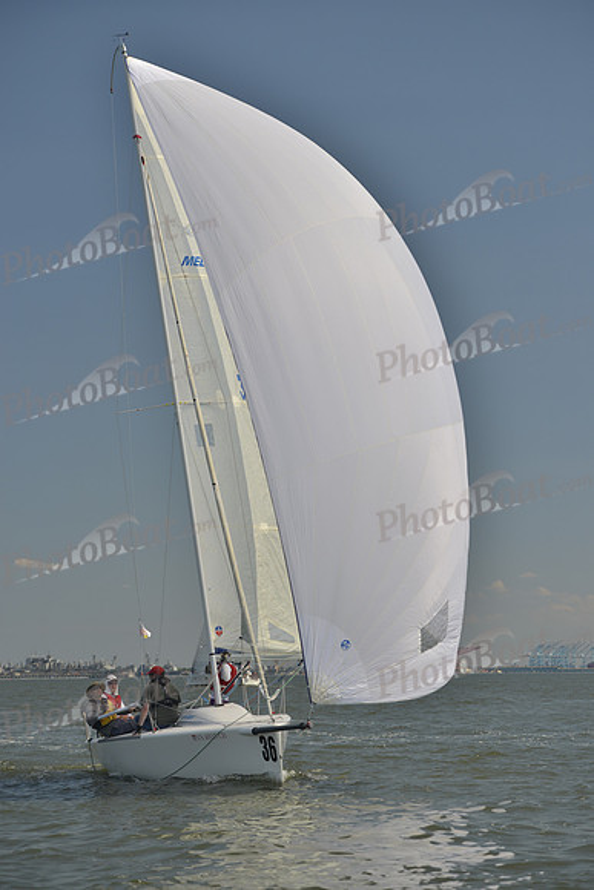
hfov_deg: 13.7
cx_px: 297
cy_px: 445
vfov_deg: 20.4
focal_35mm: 100
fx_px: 2473
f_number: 5
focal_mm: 100
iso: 200
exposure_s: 1/1250
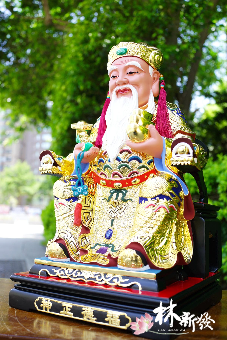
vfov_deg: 54.4
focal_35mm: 35
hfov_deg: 37.9
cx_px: 114
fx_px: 331
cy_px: 170
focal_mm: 35
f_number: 5.6
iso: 200
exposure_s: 1/200
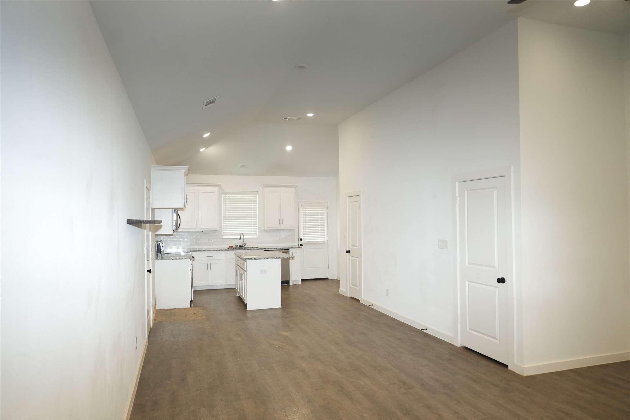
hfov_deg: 73.7
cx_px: 315
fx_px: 420
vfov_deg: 53.1
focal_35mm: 24
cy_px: 210
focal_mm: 24
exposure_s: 1/250
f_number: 2.8
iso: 1600
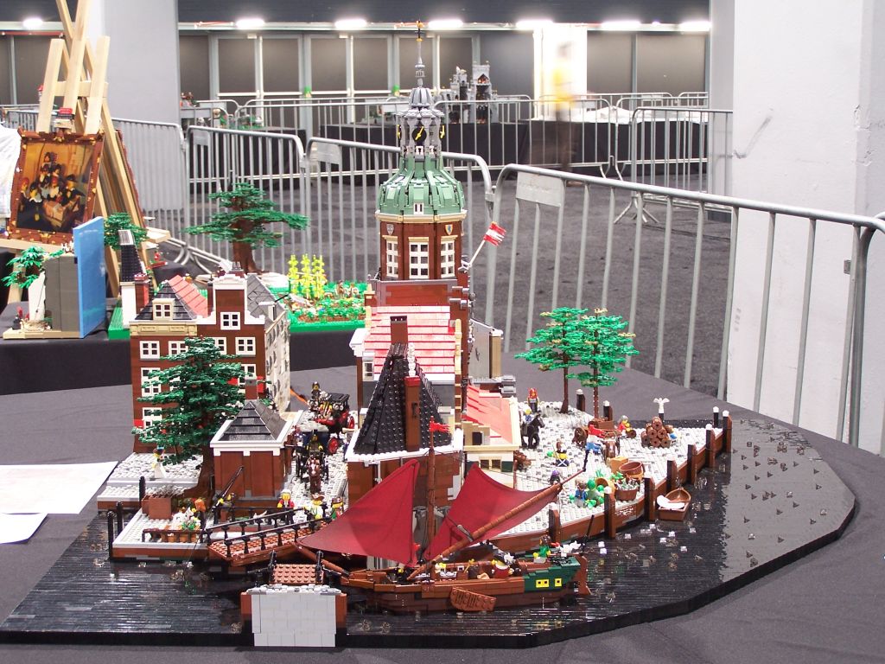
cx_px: 442
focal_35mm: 64
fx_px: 1636
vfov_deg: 22.9
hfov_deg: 30.3
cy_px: 332
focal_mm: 10.7
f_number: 3.2
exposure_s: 1/2
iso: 80
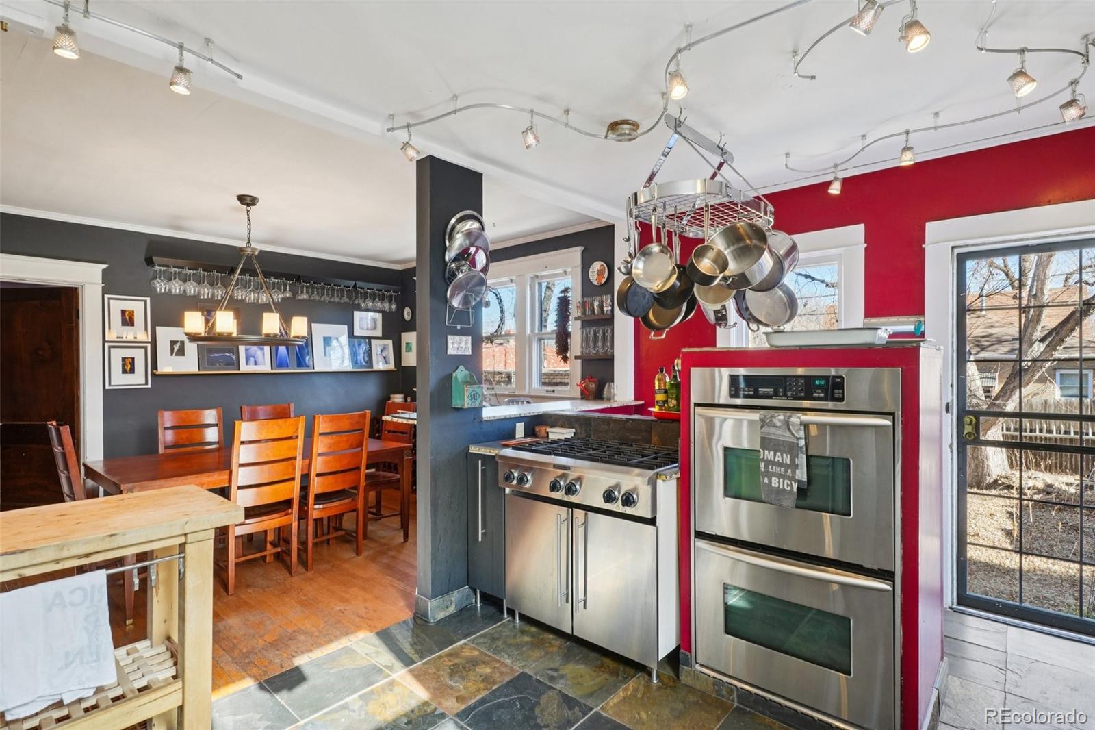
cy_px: 365
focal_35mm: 16
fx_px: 502
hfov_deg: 95.0
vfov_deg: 72.0
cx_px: 548
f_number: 8
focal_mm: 11
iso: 400
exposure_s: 1/30
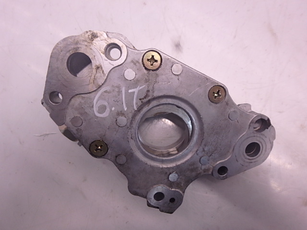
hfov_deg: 79.0
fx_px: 186
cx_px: 154
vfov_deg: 63.4
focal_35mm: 21
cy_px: 115
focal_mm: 3.7
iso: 200
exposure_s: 1/40
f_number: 3.5
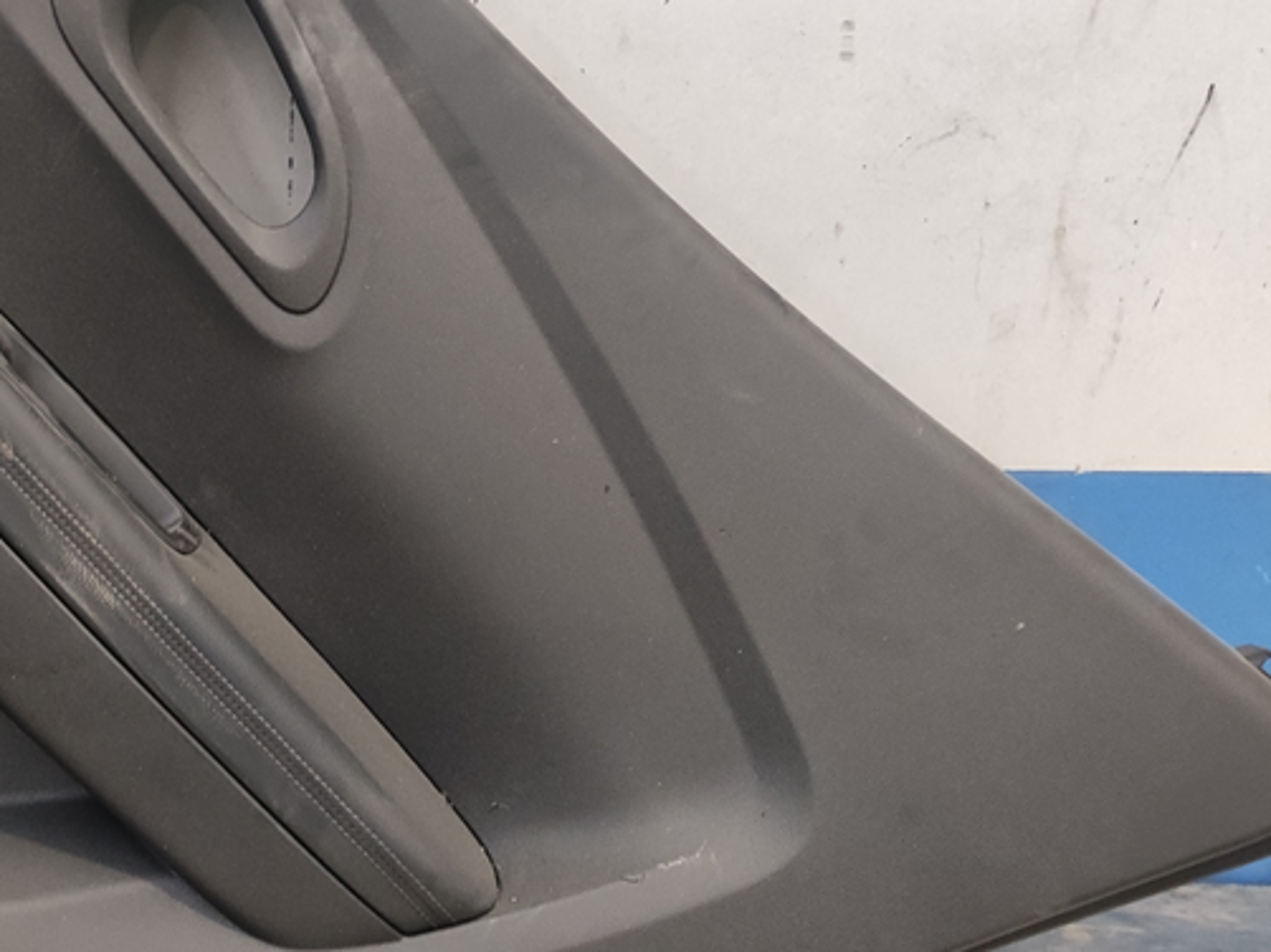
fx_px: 1872
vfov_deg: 28.4
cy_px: 332
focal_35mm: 51
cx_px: 220
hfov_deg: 36.0
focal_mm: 4.7
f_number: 1.79
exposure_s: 1/33
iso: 1115
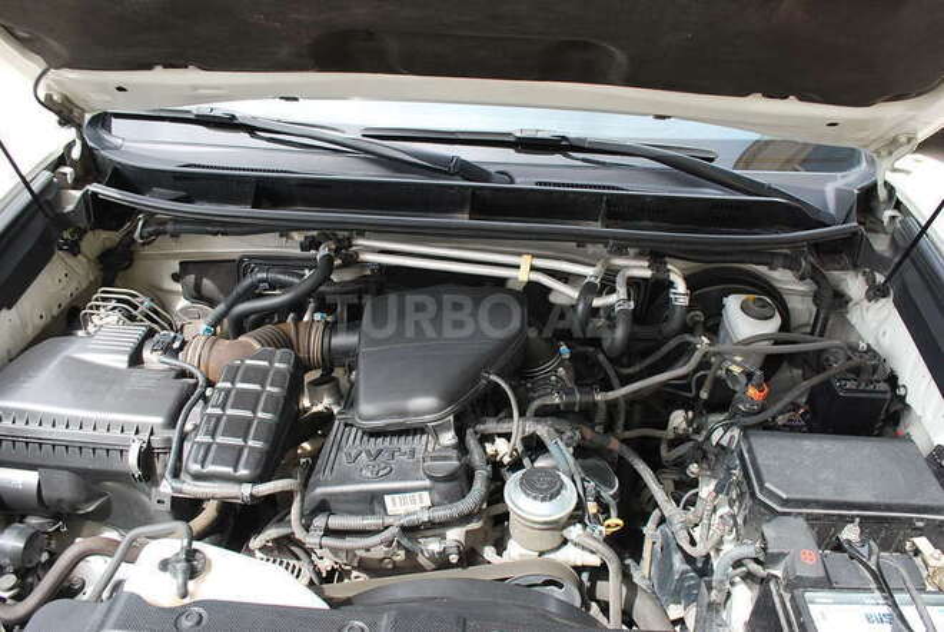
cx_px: 472
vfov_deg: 48.1
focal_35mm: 27
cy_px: 316
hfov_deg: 67.3
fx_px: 709
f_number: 5.6
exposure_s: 1/125
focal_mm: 18
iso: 200
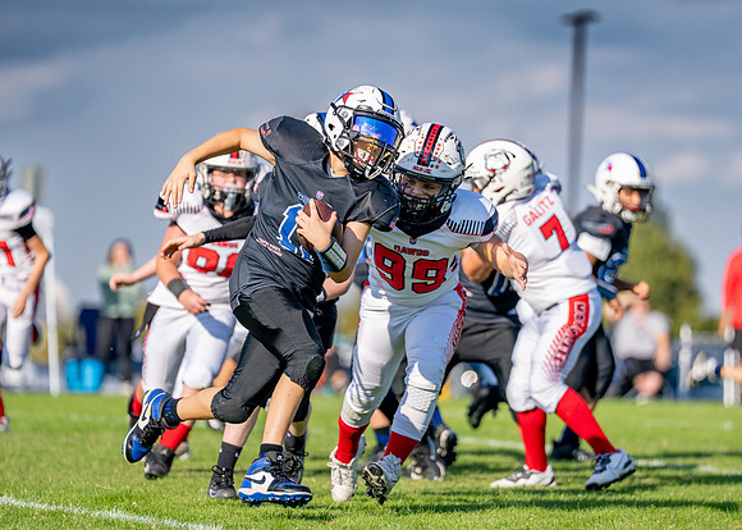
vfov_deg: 5.2
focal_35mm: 278
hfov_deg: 7.2
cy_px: 280
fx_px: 5867
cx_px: 375
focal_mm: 200
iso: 250
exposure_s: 1/4000
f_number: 2.8
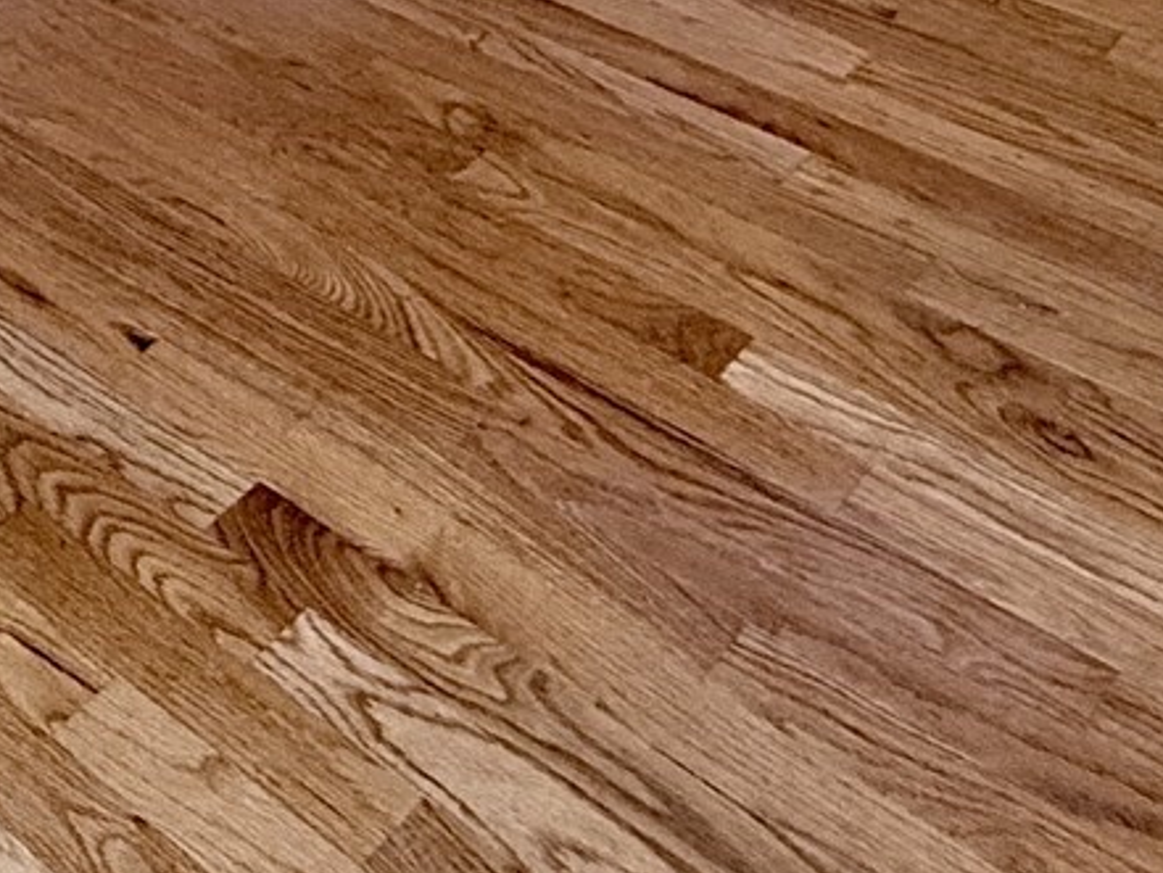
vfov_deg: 15.7
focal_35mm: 65
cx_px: 351
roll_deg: +2.3
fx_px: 2184
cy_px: -1044
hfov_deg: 29.5
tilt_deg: -3.5
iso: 125
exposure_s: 1/120
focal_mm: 2.22
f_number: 2.2
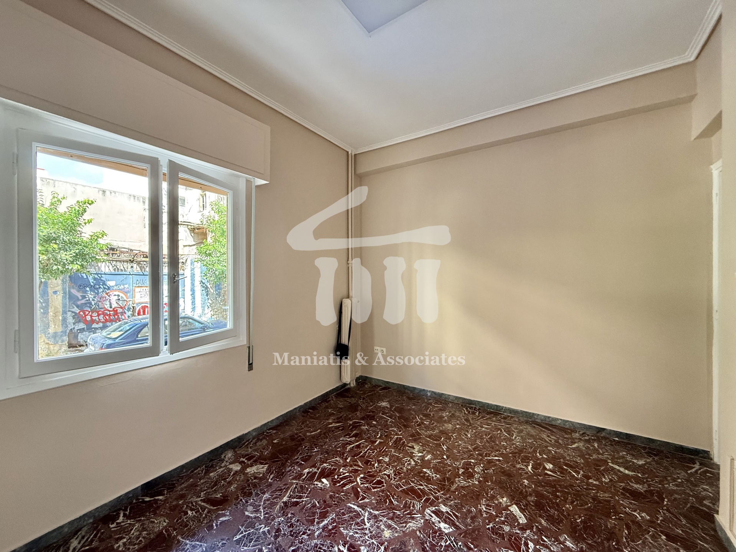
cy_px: 276
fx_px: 298
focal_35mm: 14
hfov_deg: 102.1
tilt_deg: -1.9
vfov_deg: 85.7
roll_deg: +0.2
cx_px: 368
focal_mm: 2.22
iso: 250
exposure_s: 1/99
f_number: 2.2
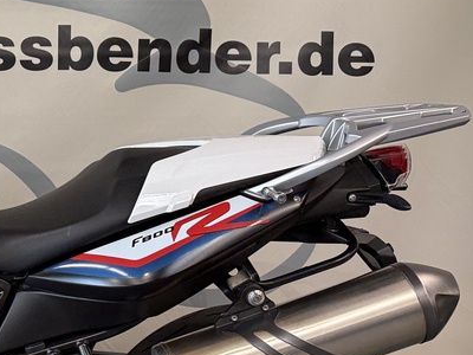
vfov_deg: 20.3
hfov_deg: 24.4
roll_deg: -0.5
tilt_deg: -1.0
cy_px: 251
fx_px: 984
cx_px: -99
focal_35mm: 72
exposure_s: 1/100
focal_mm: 6.76
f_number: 1.78
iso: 125
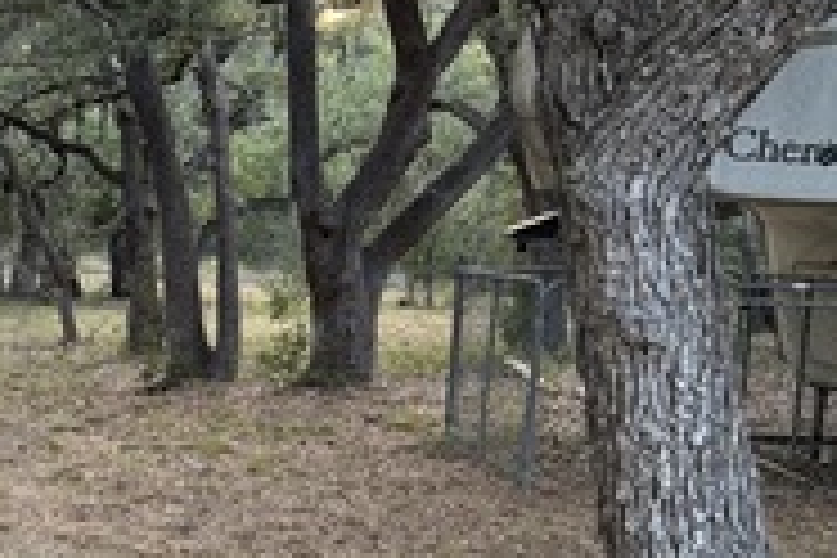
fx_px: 1999
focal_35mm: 86
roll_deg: -2.5
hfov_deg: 22.6
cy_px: 590
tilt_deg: -12.2
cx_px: -22
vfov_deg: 15.5
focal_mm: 6.76
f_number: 1.78
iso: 160
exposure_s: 1/121
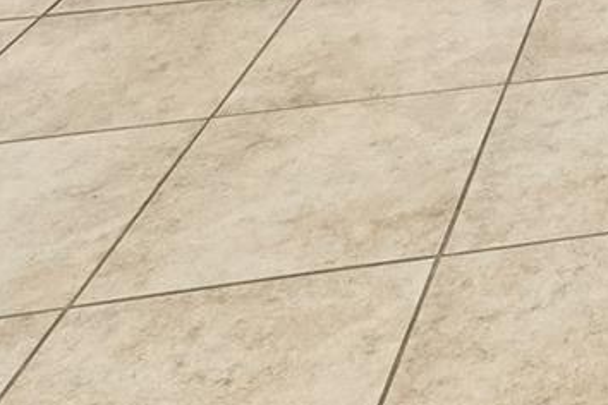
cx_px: 1139
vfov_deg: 12.1
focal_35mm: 81
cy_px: -663
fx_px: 1368
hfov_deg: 18.6
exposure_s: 1/5
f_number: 8
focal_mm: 14
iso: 400
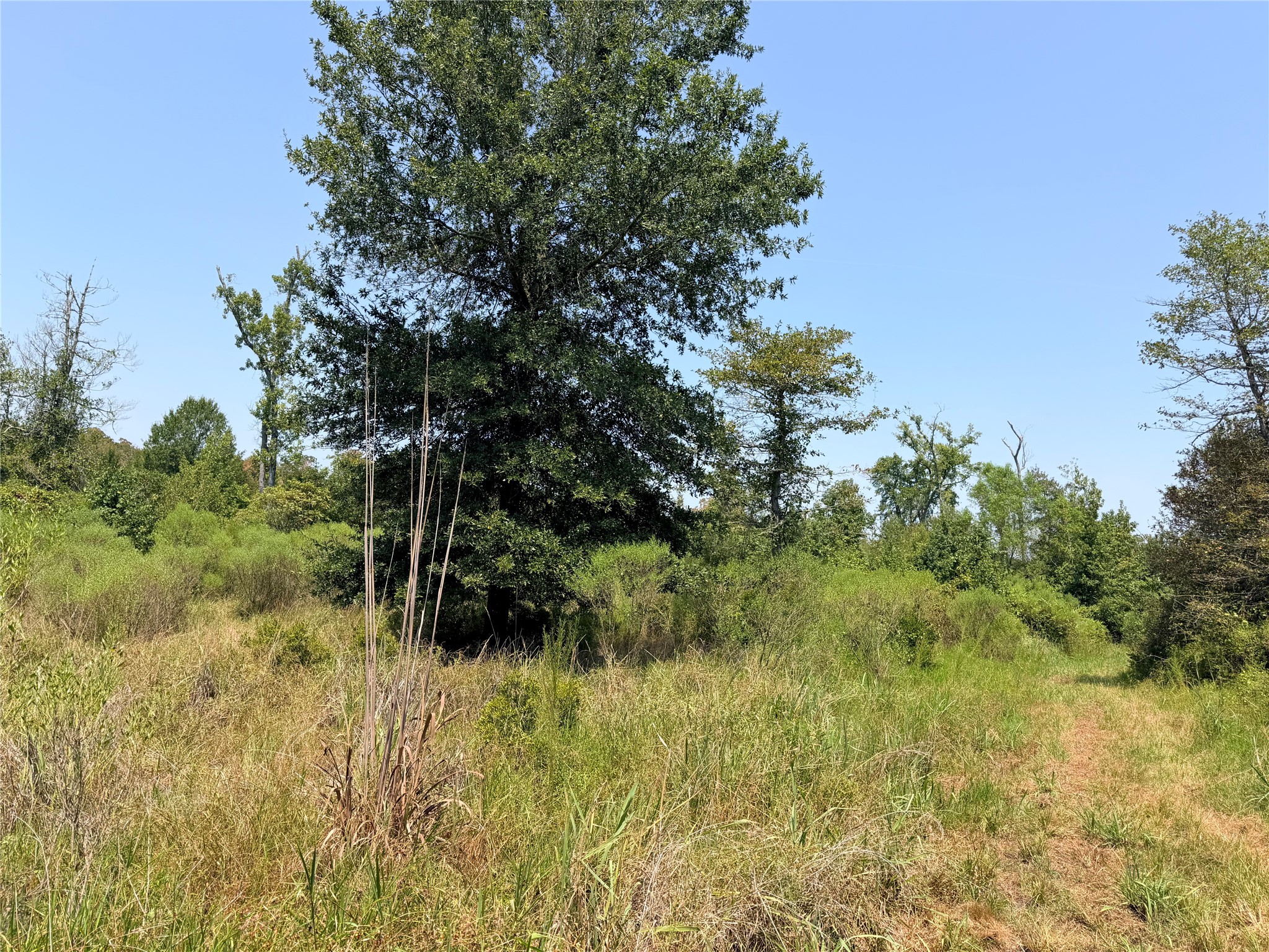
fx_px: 880
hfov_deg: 71.6
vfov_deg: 56.8
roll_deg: -7.2
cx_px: 634
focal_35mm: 24
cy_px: 476
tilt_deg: +6.6
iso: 80
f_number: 1.78
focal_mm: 6.76
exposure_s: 1/3584
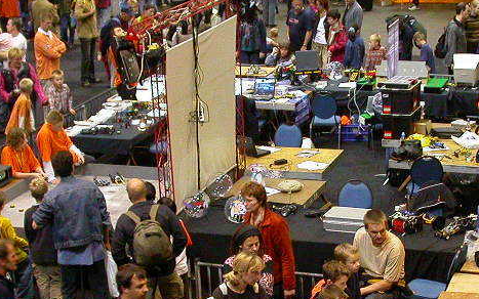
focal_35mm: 93
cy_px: 199
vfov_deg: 14.0
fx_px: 1214
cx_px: 315
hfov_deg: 22.2
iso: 400
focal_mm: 8.4
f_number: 3
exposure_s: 1/30
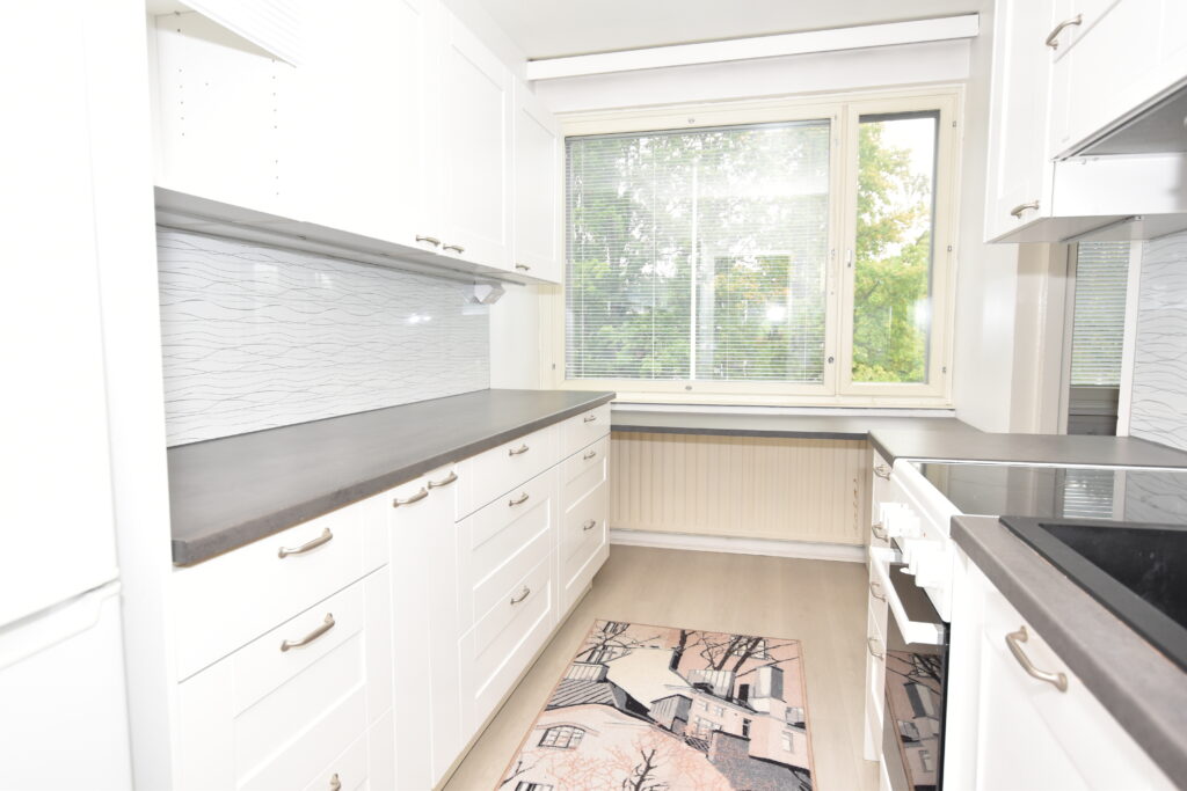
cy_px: 396
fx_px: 692
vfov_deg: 59.5
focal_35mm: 21
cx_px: 594
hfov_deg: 81.2
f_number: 4.5
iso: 800
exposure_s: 1/160
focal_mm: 14
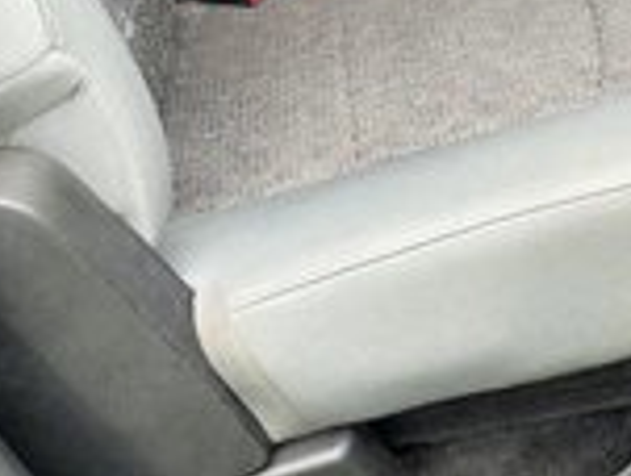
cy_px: -96
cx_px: 702
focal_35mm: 74
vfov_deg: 18.9
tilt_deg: -22.2
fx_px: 1352
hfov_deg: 24.4
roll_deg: +0.4
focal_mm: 3
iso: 64
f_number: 1.8
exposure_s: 1/122
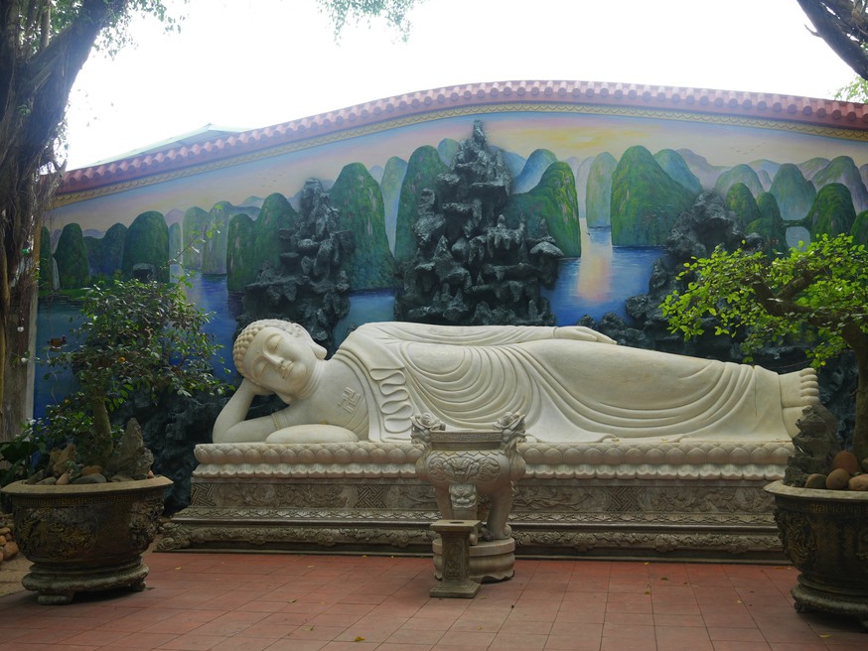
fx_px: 828
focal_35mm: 33
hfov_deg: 55.2
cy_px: 326
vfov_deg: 43.0
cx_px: 489
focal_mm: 20
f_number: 4
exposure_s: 1/60
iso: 100
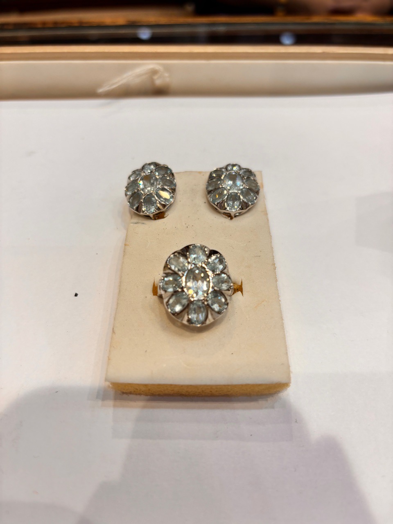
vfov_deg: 67.3
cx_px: 196
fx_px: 394
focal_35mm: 26
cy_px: 262
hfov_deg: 53.1
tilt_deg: -53.9
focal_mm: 5.96
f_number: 1.6
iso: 40
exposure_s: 1/188
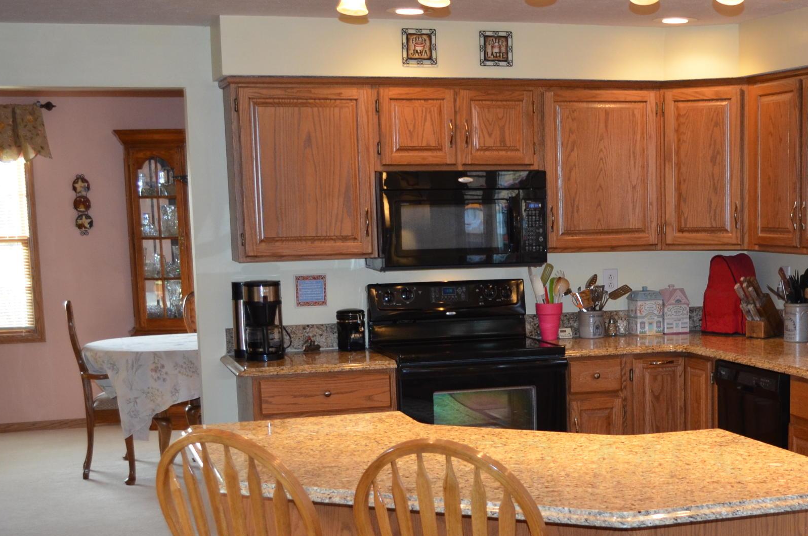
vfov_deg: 21.4
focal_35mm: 62
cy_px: 470
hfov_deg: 31.9
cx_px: 598
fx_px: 1389
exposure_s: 1/60
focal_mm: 22
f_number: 4
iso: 640
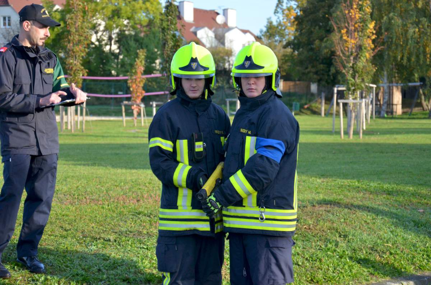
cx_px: 216
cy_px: 142
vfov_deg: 13.8
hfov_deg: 20.7
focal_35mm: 99
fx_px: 1182
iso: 800
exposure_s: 1/1000
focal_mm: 66
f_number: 5.3
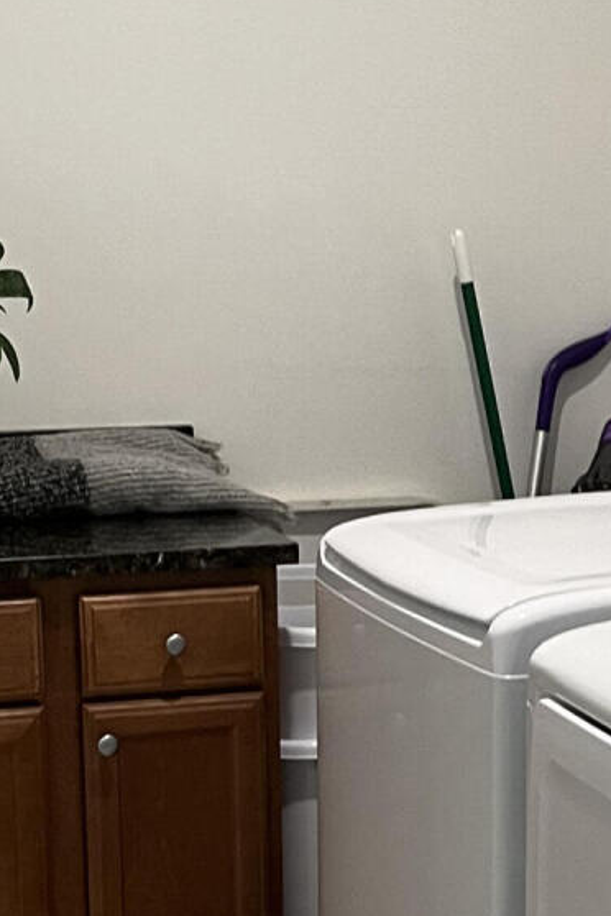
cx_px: 388
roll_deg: +1.7
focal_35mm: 97
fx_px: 2469
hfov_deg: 14.1
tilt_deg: -9.9
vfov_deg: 20.9
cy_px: 686
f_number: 1.6
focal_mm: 5.1
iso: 160
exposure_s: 1/60
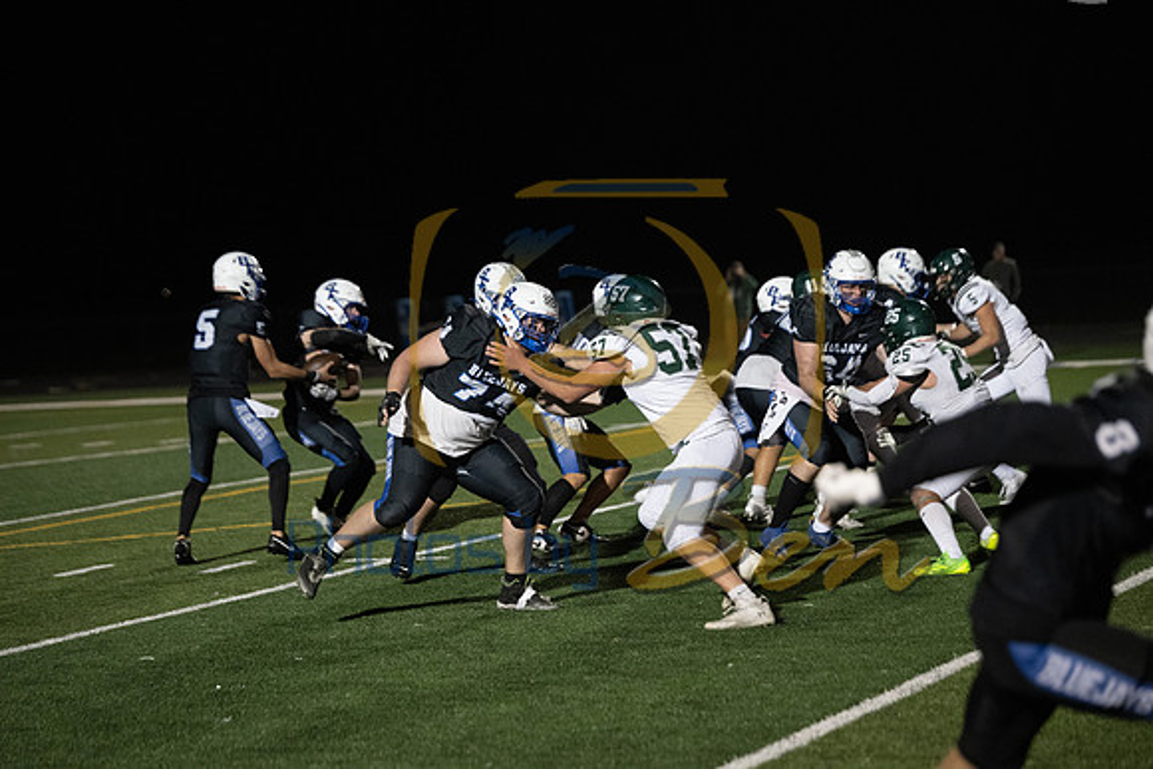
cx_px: 576
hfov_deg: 18.6
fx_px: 3524
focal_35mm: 110
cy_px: 384
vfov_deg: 12.5
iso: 5000
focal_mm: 110
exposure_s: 1/1250
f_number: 2.8
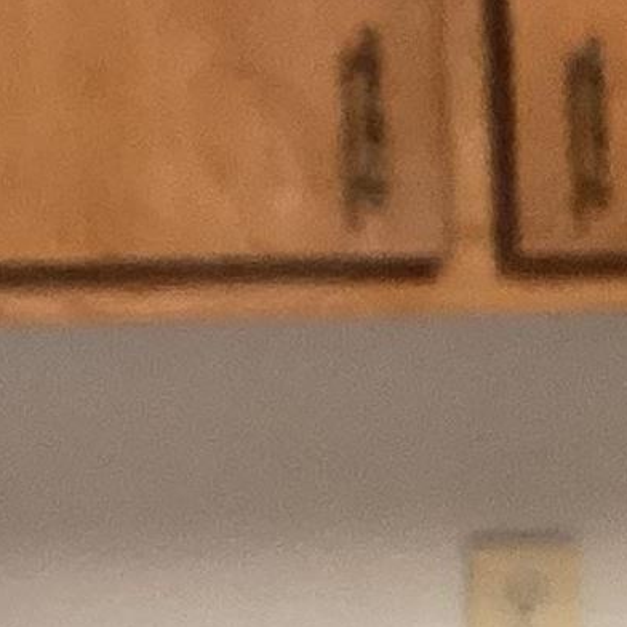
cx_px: 1838
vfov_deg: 8.0
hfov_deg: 7.3
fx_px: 4406
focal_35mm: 215
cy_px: 814
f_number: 2.4
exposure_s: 1/50
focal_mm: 3.3
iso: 320
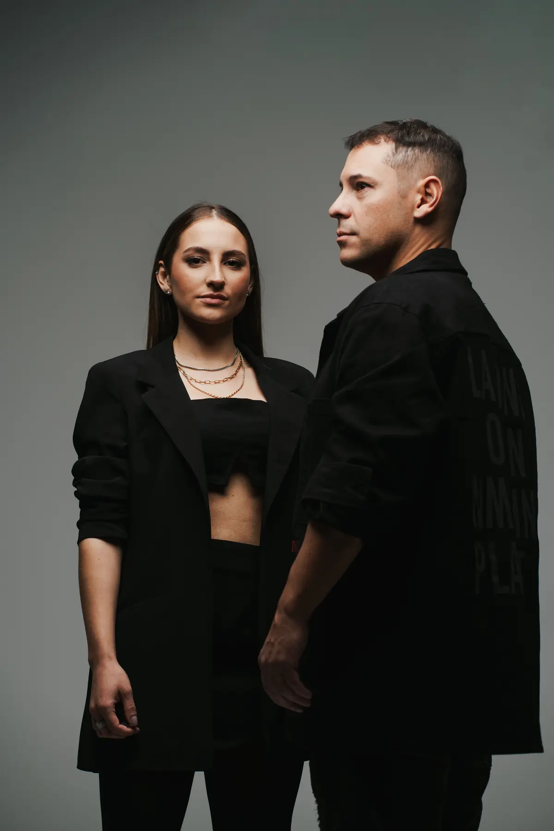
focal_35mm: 85
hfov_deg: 16.1
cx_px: 277
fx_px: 1962
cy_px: 416
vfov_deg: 23.9
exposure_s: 1/125
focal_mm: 85
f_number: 4.5
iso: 64
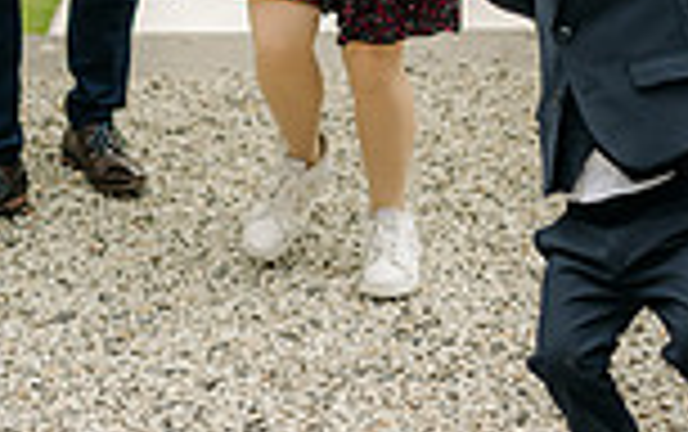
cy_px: -342
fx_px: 1971
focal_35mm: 105
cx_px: 405
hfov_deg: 19.8
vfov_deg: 11.6
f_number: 2
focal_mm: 35
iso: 100
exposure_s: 1/1000
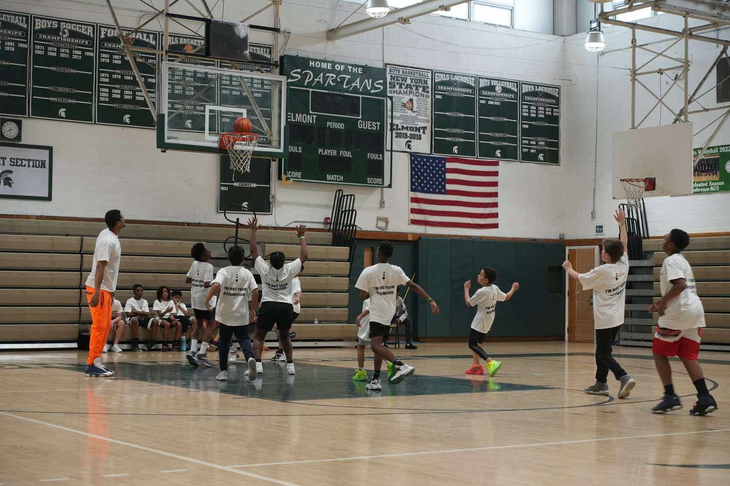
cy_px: 243
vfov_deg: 20.9
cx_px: 365
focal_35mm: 65
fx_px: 1318
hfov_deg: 31.0
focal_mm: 65
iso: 1250
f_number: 4
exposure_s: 1/160
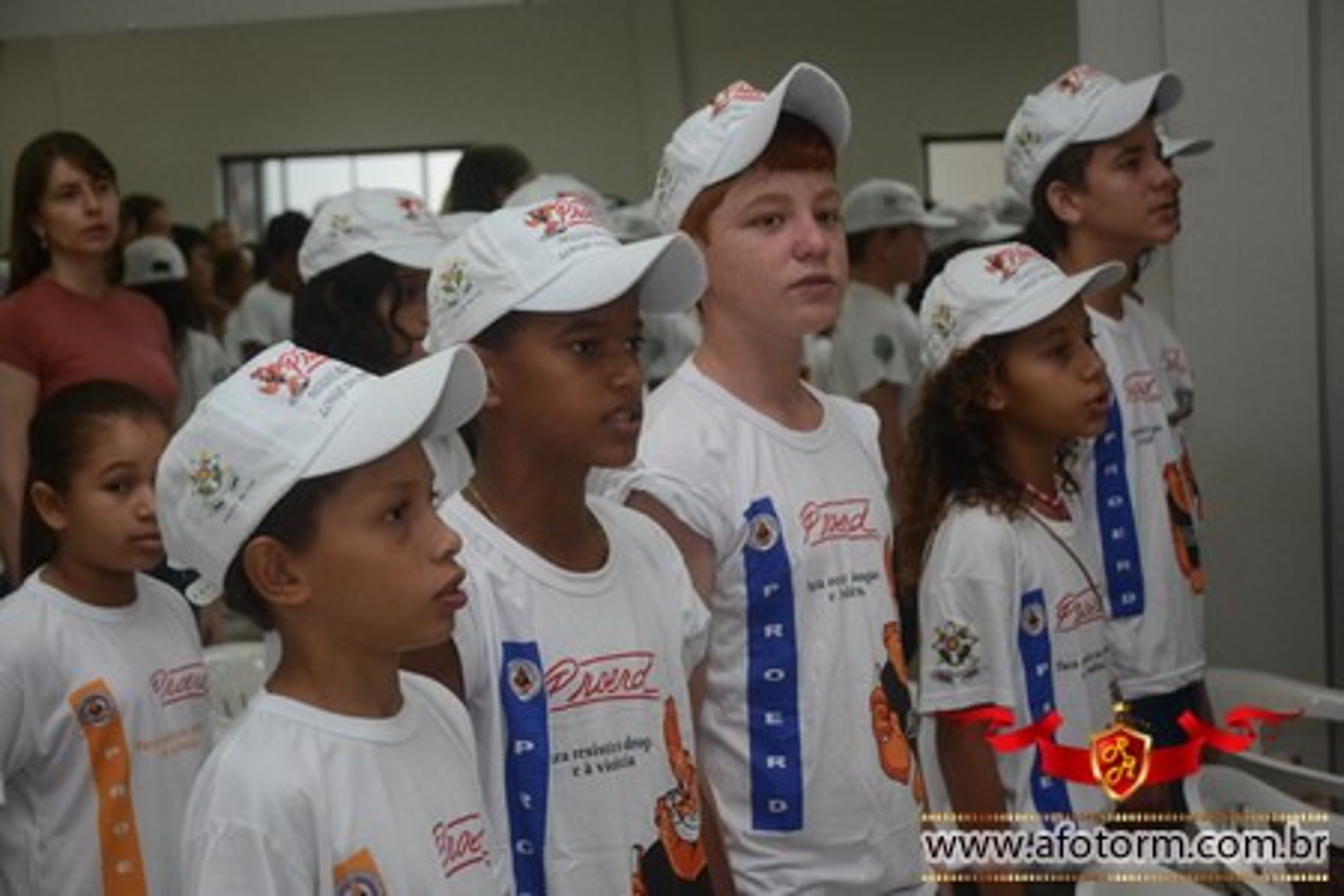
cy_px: 448
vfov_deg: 18.2
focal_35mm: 75
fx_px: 2800
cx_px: 672
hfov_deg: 27.0
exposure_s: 1/100
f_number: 4.8
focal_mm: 50
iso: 1600
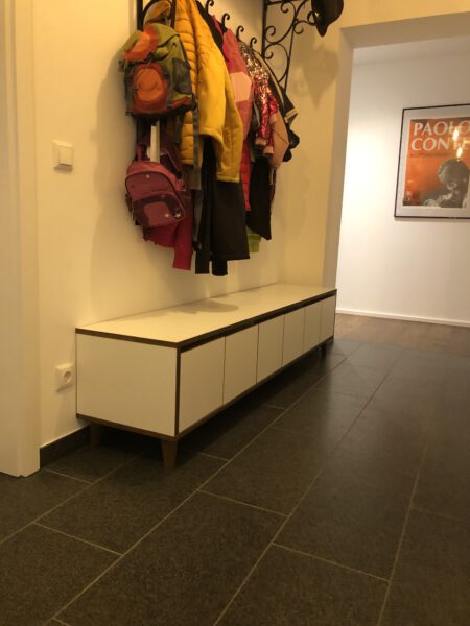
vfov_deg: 63.4
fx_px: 507
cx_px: 235
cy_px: 313
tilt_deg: -8.7
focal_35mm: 28
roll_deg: -1.4
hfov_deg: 49.7
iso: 80
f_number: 1.8
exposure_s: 1/8
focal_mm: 3.99
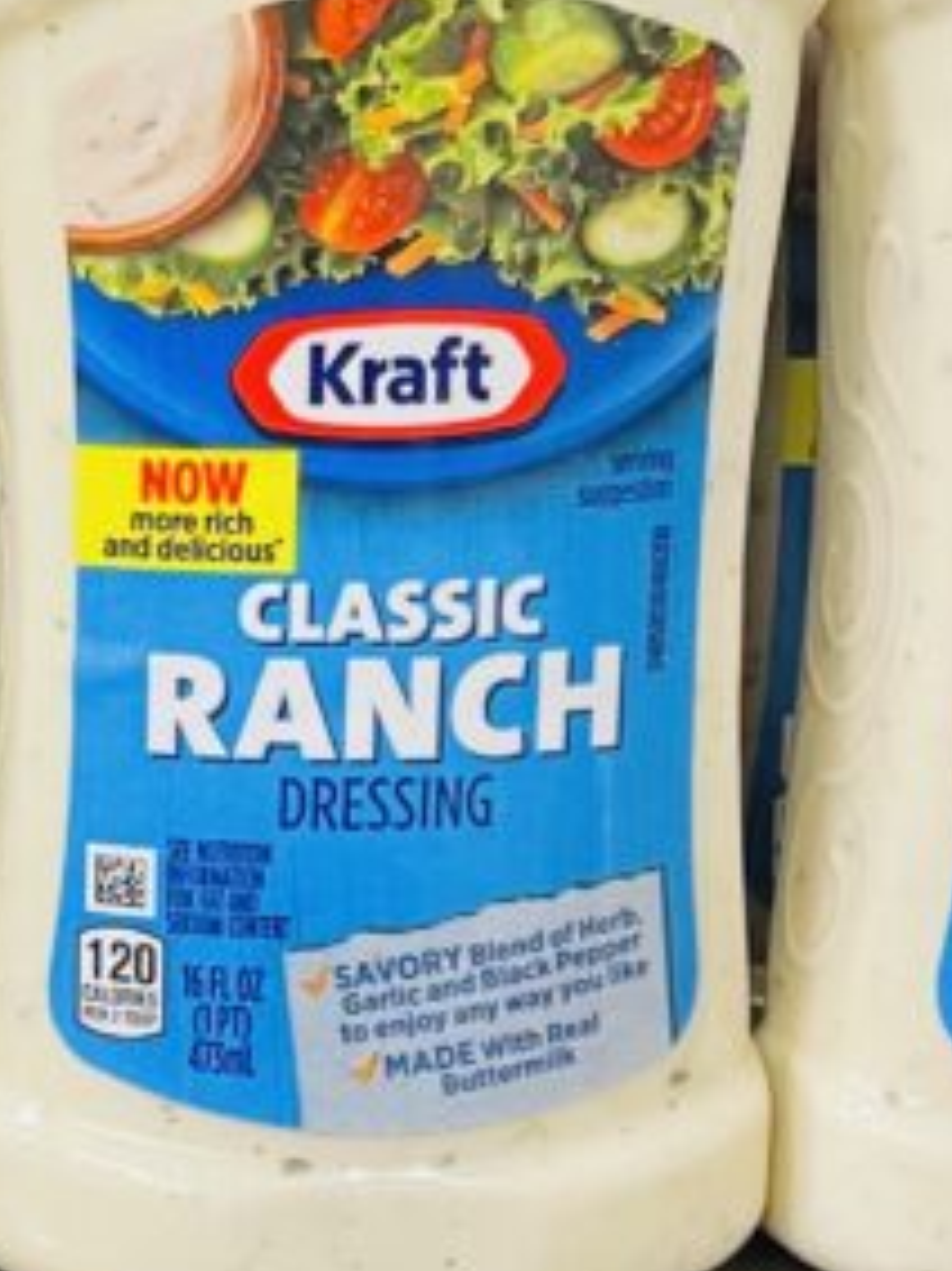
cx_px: -386
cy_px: 768
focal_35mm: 94
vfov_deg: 20.8
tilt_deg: -14.5
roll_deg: +1.6
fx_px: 3449
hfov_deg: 14.8
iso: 125
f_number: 1.6
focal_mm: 4.2
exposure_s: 1/60
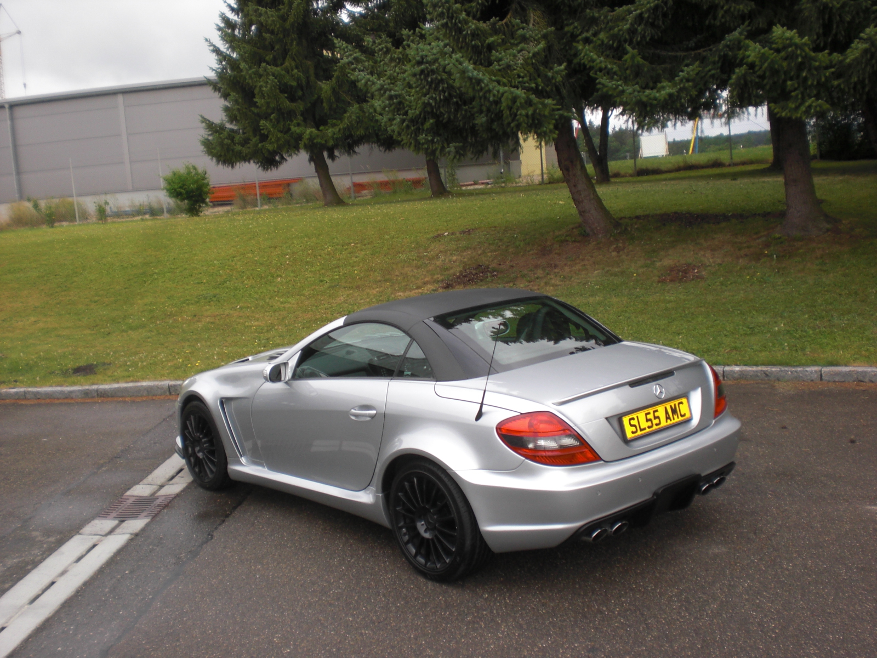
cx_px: 438
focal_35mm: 38
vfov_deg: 37.7
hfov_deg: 49.0
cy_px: 329
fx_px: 963
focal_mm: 6.3
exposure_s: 1/160
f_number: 3.1
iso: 64
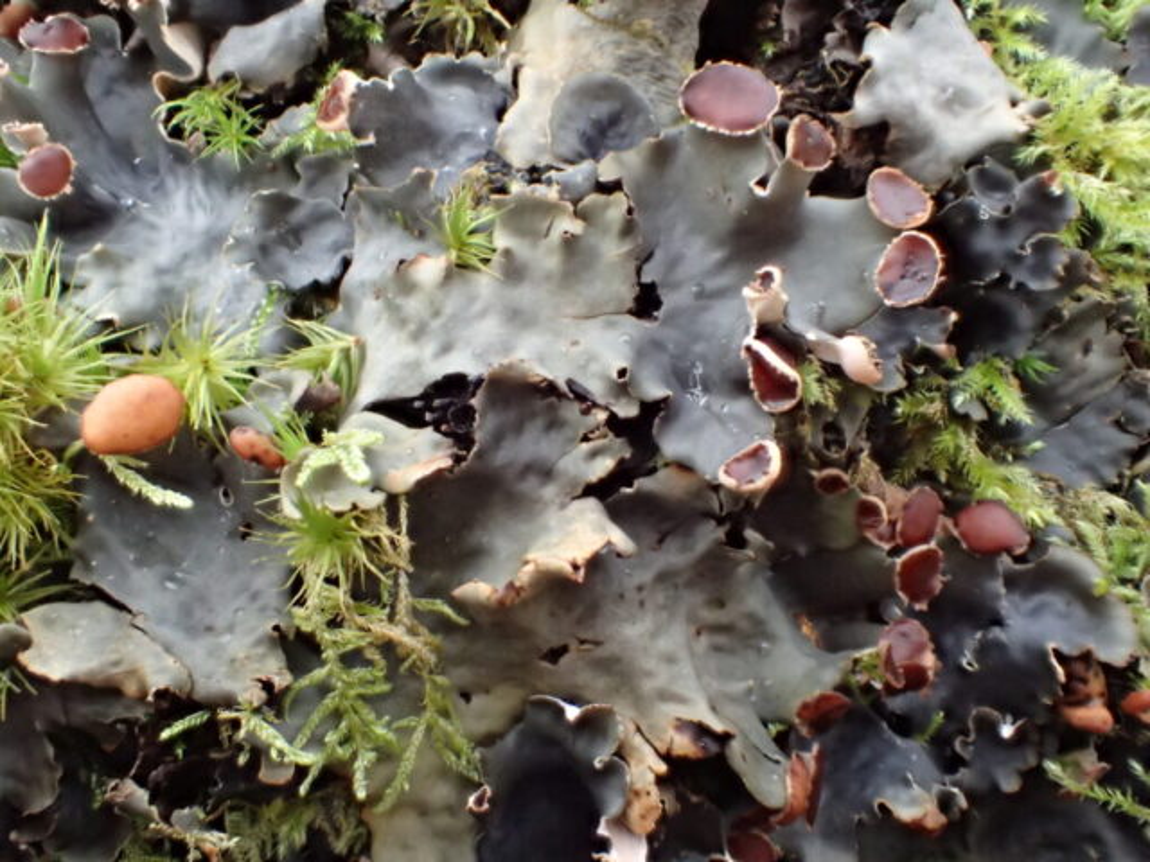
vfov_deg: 46.8
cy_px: 431
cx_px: 575
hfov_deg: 60.0
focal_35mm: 30
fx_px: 997
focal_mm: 5.5
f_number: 3.2
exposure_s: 1/100
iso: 800
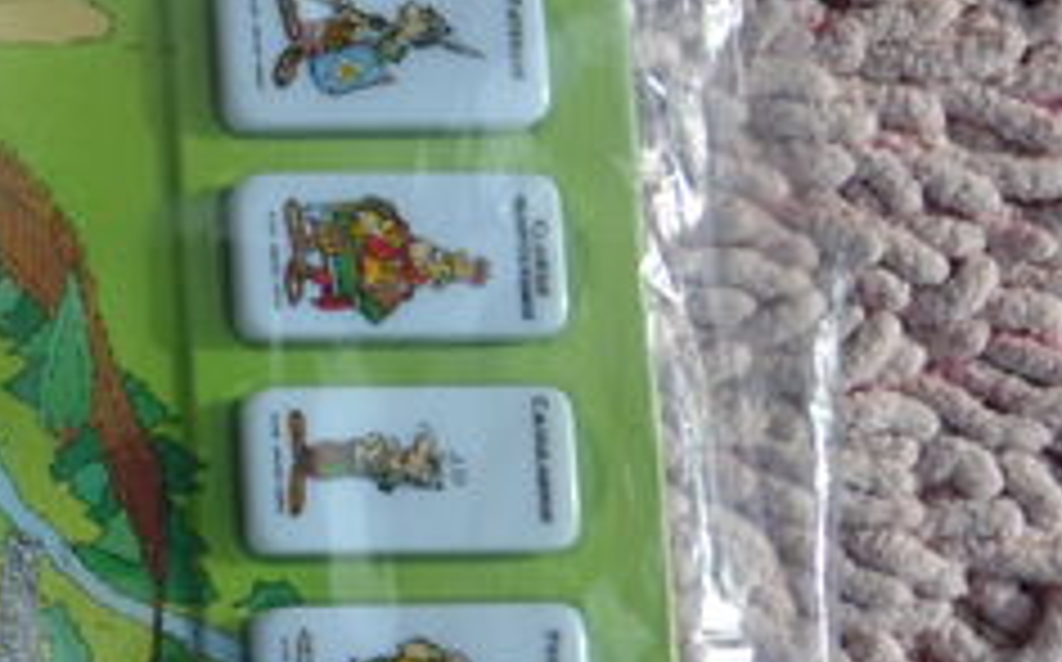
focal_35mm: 136
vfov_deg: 9.6
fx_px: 3937
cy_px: 597
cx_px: -792
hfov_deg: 13.8
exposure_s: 1/250
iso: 100
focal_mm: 21
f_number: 8
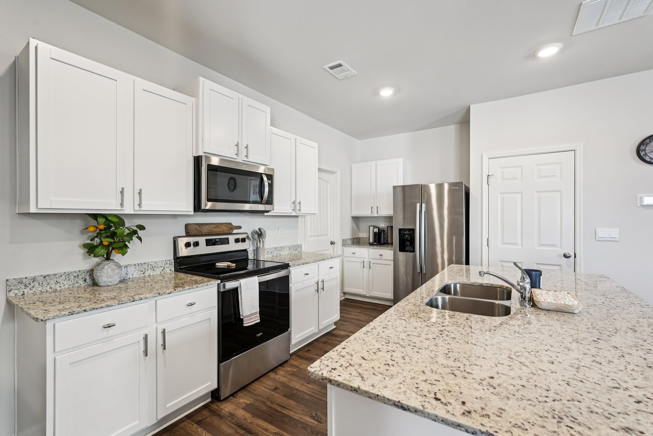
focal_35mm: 16
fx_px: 290
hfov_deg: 96.7
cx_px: 326
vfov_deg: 73.7
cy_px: 218
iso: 800
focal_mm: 16
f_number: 8
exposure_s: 1/15
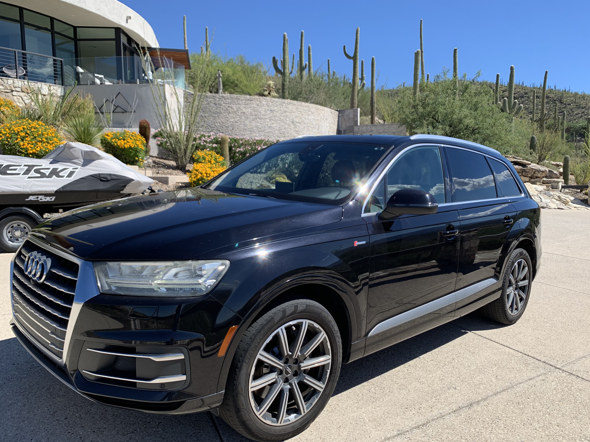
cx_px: 305
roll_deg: +0.2
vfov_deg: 51.4
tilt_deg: -5.1
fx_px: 460
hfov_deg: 65.3
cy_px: 221
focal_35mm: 27
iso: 25
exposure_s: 1/1610
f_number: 1.8
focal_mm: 4.25
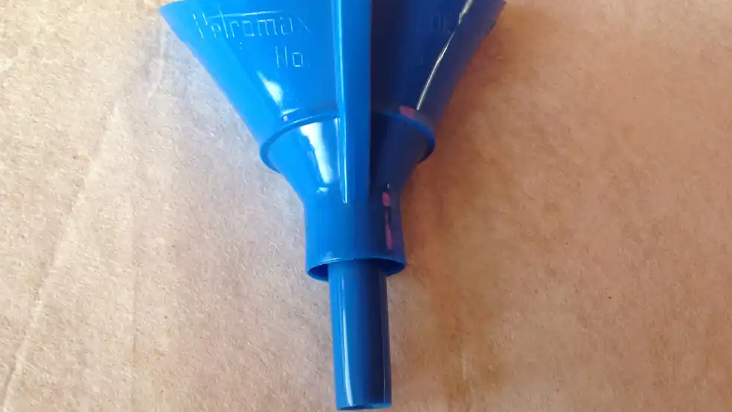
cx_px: 365
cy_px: 169
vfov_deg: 30.4
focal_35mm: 39
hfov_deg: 51.6
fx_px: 757
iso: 50
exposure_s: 1/17
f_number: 2.4
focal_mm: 4.28
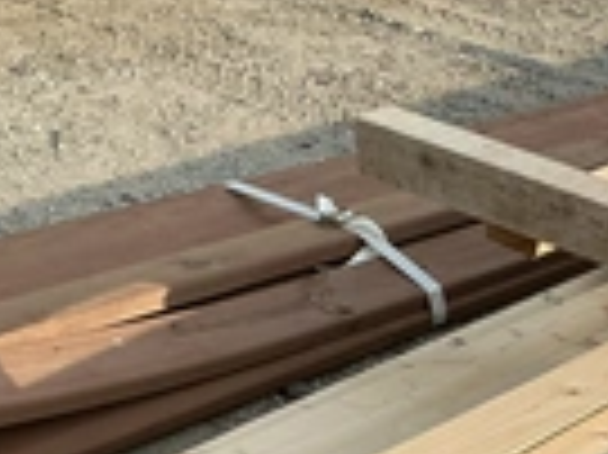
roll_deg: -12.5
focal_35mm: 83
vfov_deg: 17.1
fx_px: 1457
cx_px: 865
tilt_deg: -31.3
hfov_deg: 20.7
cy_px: 508
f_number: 1.8
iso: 25
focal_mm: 3
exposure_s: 1/1250
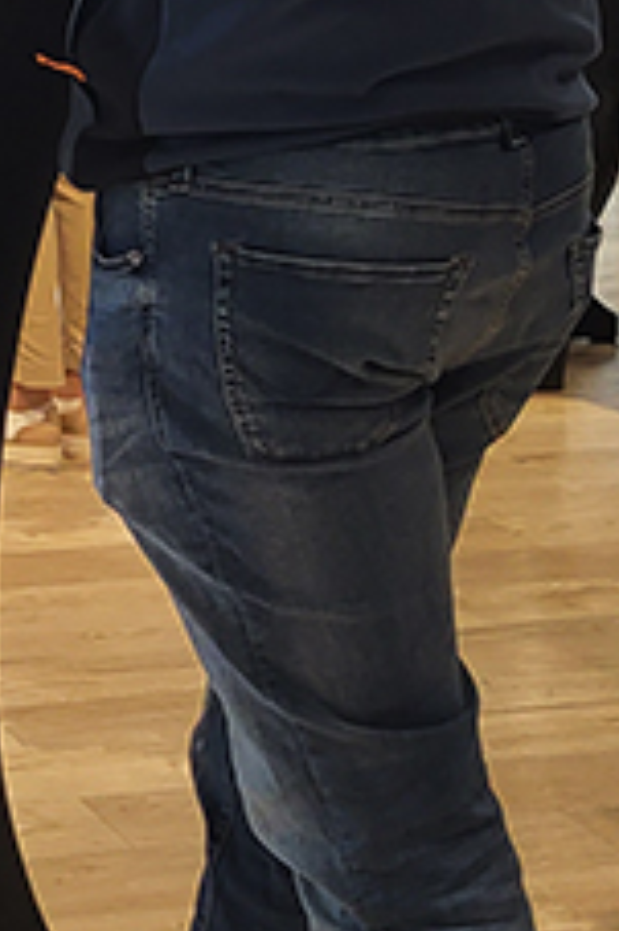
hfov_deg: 10.3
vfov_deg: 15.7
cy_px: -72
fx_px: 3280
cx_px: -430
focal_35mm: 127
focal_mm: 5.4
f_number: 1.8
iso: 125
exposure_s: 1/100
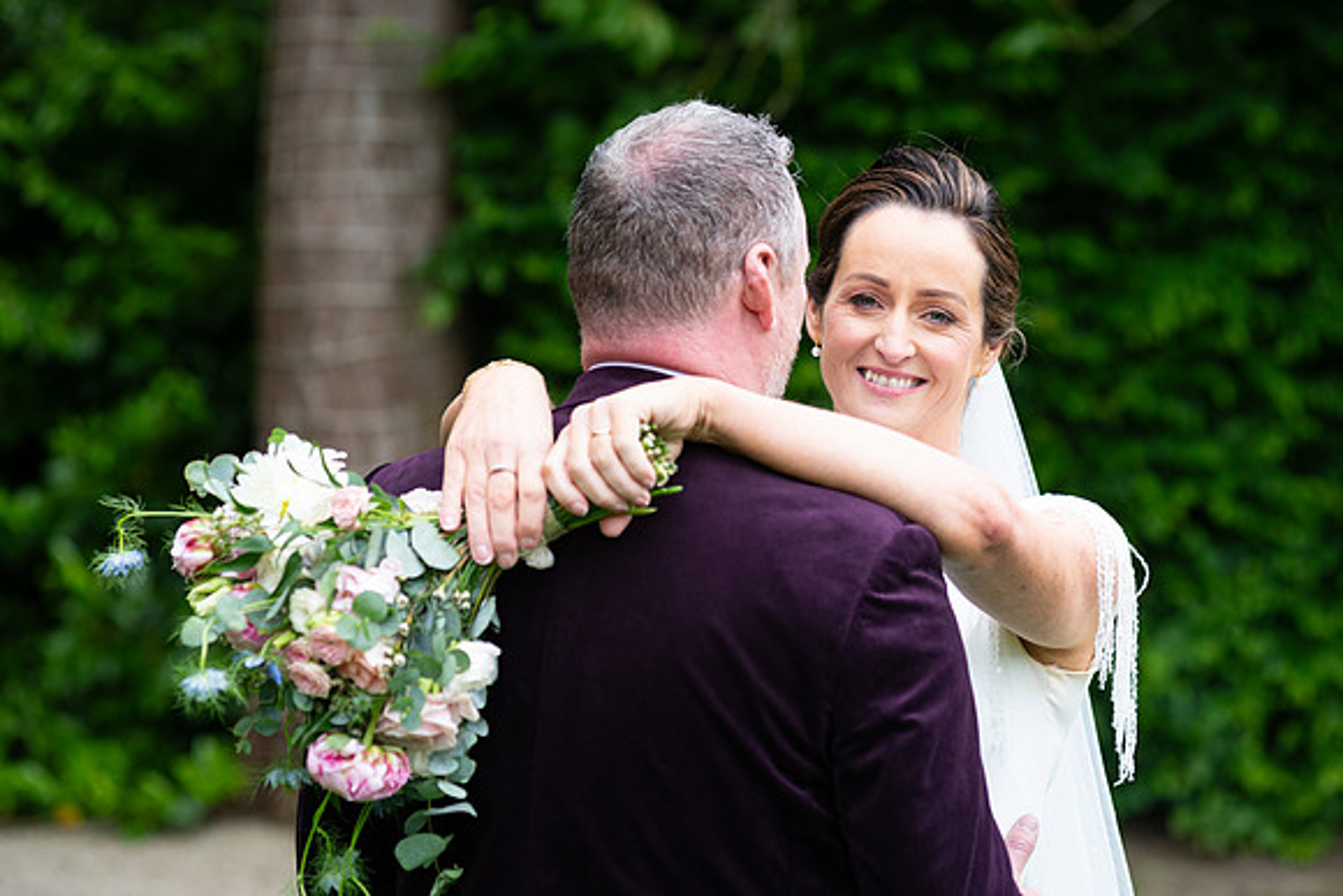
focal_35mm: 105
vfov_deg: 13.0
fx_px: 3918
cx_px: 672
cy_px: 448
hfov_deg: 19.5
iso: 250
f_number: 3.5
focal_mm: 105
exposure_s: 1/200
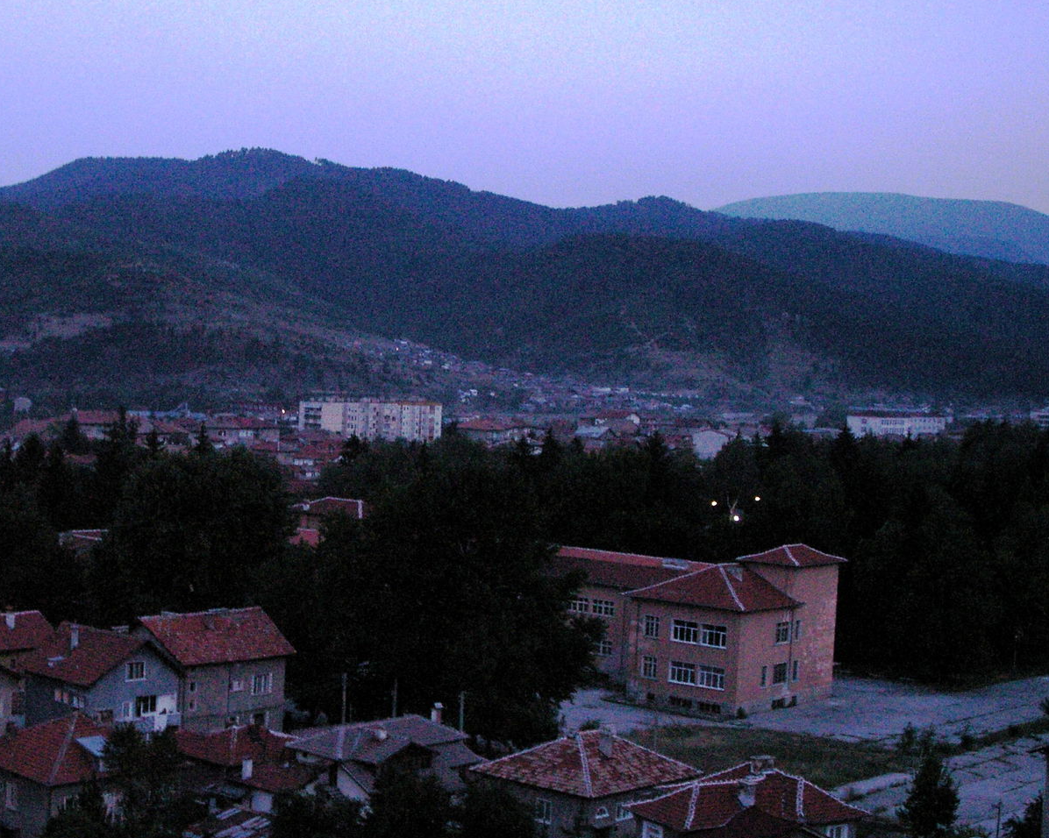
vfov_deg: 26.2
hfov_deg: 32.1
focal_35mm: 58
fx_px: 1800
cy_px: 465
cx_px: 300
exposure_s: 1/40
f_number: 3.5
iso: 160
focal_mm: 7.7
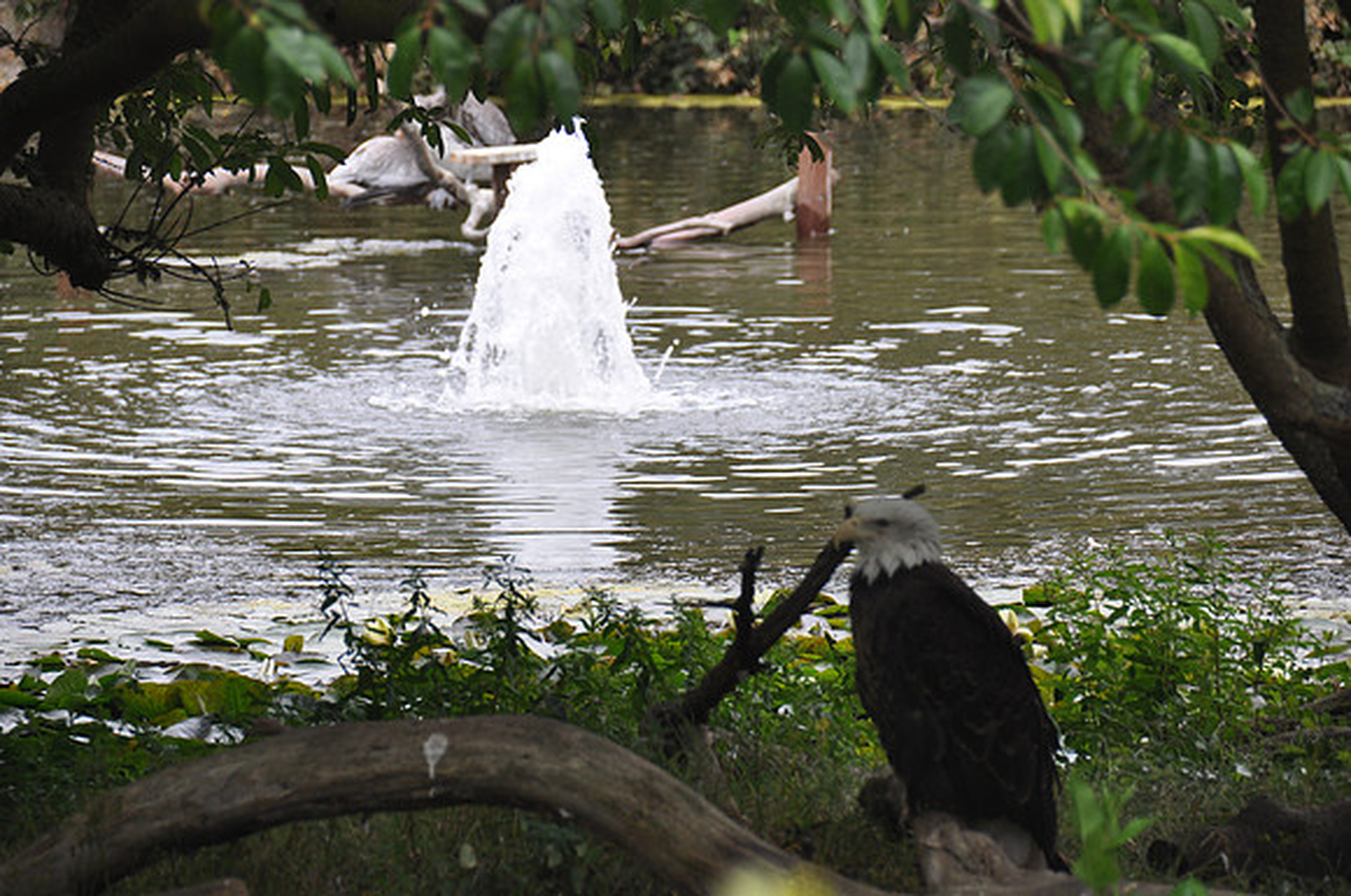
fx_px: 9837
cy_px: 448
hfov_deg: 7.9
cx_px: 676
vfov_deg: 5.2
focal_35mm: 262
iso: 320
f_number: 5.6
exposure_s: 1/320
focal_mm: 175
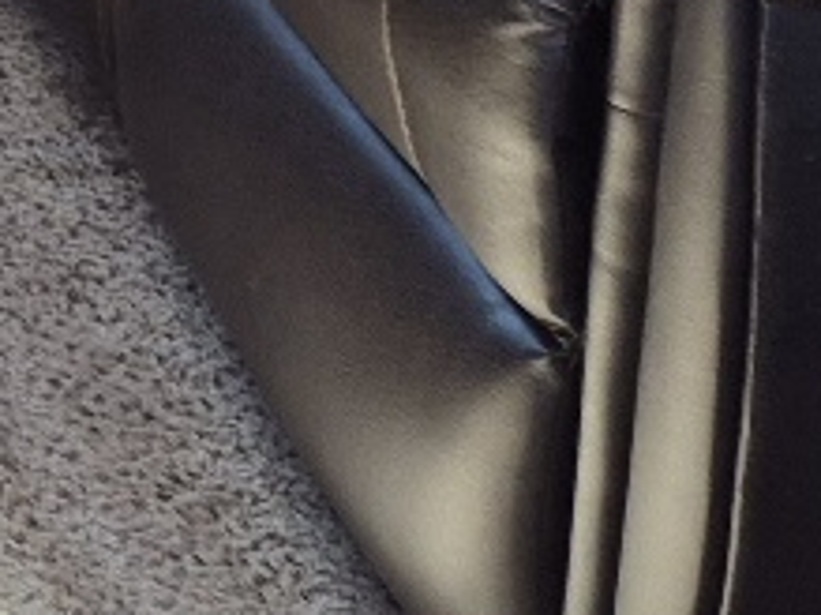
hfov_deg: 9.9
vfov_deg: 7.7
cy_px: -1219
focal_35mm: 168
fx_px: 3982
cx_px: -1350
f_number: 1.8
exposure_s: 1/52.1
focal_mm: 5.4
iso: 200
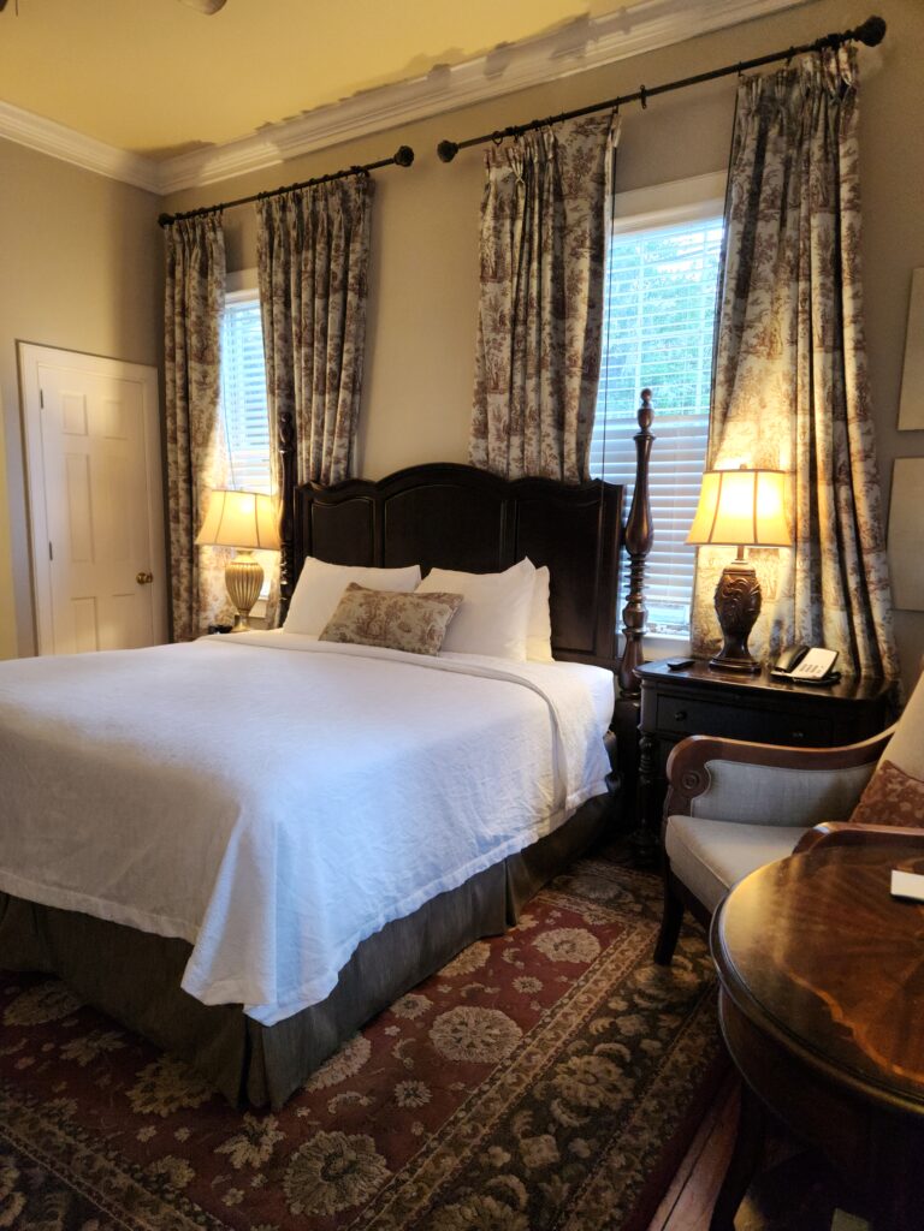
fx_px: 819
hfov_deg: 58.9
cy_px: 616
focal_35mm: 23
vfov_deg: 73.9
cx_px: 462
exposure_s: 1/40
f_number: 1.8
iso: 200
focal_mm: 5.4
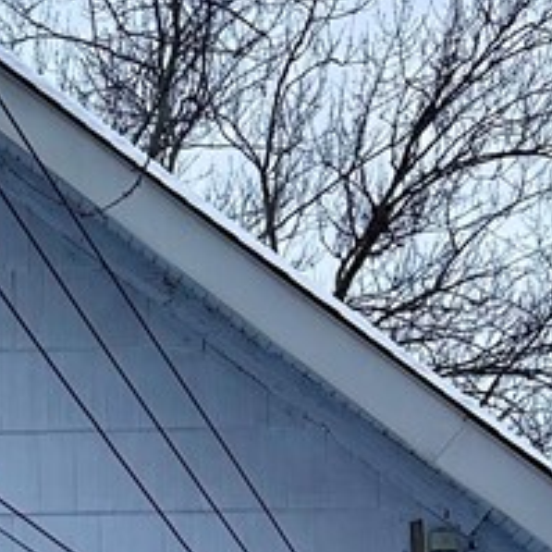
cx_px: -308
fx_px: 1966
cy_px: 996
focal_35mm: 109
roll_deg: -1.2
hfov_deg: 14.7
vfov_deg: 14.1
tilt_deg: +8.7
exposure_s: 1/2732
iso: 80
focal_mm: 6.86
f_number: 1.78
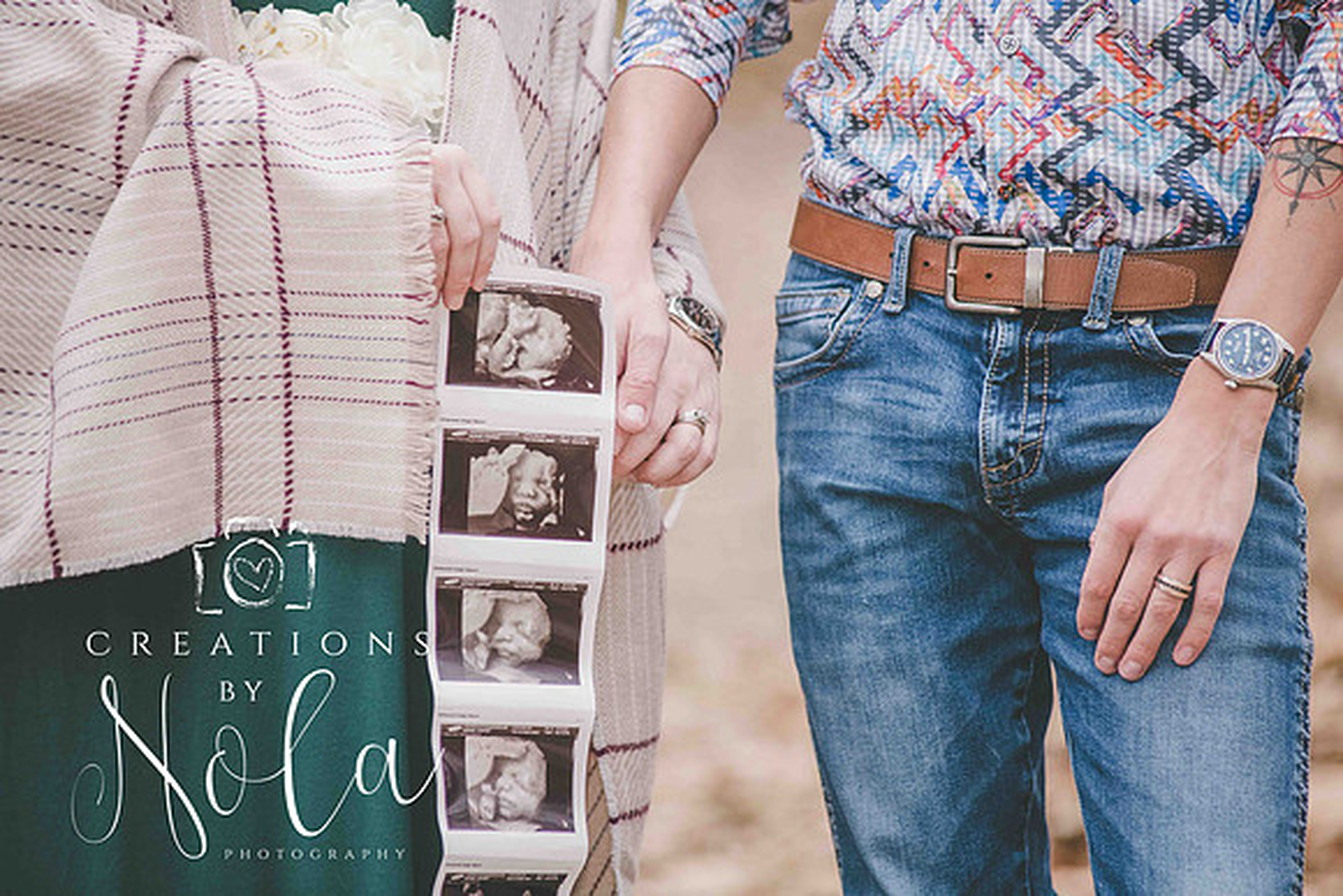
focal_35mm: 185
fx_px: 6903
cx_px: 672
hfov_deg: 11.1
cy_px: 448
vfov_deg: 7.4
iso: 1000
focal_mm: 185
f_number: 4.5
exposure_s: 1/1000
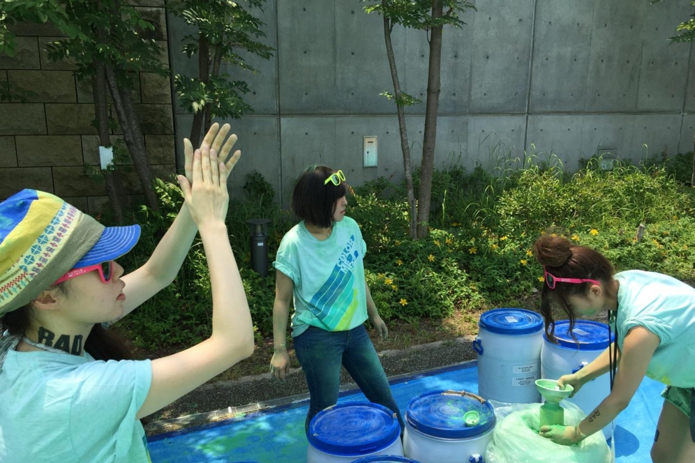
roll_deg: -1.6
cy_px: 265
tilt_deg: -12.0
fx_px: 598
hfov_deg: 60.3
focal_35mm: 31
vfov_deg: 42.2
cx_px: 351
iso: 32
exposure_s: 1/989
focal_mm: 4.15
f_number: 2.2
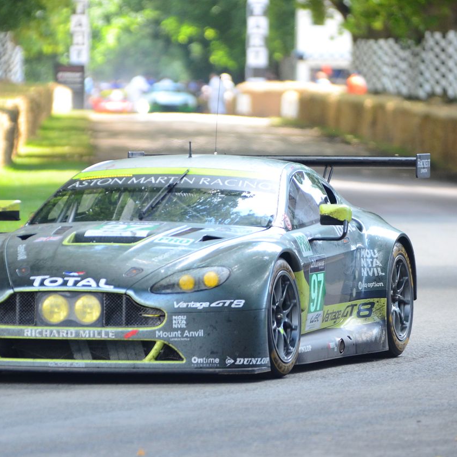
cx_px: 162
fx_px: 5765
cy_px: 229
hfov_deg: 4.5
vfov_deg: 4.5
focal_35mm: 386
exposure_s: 1/1000
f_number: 2.8
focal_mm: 200
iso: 1000
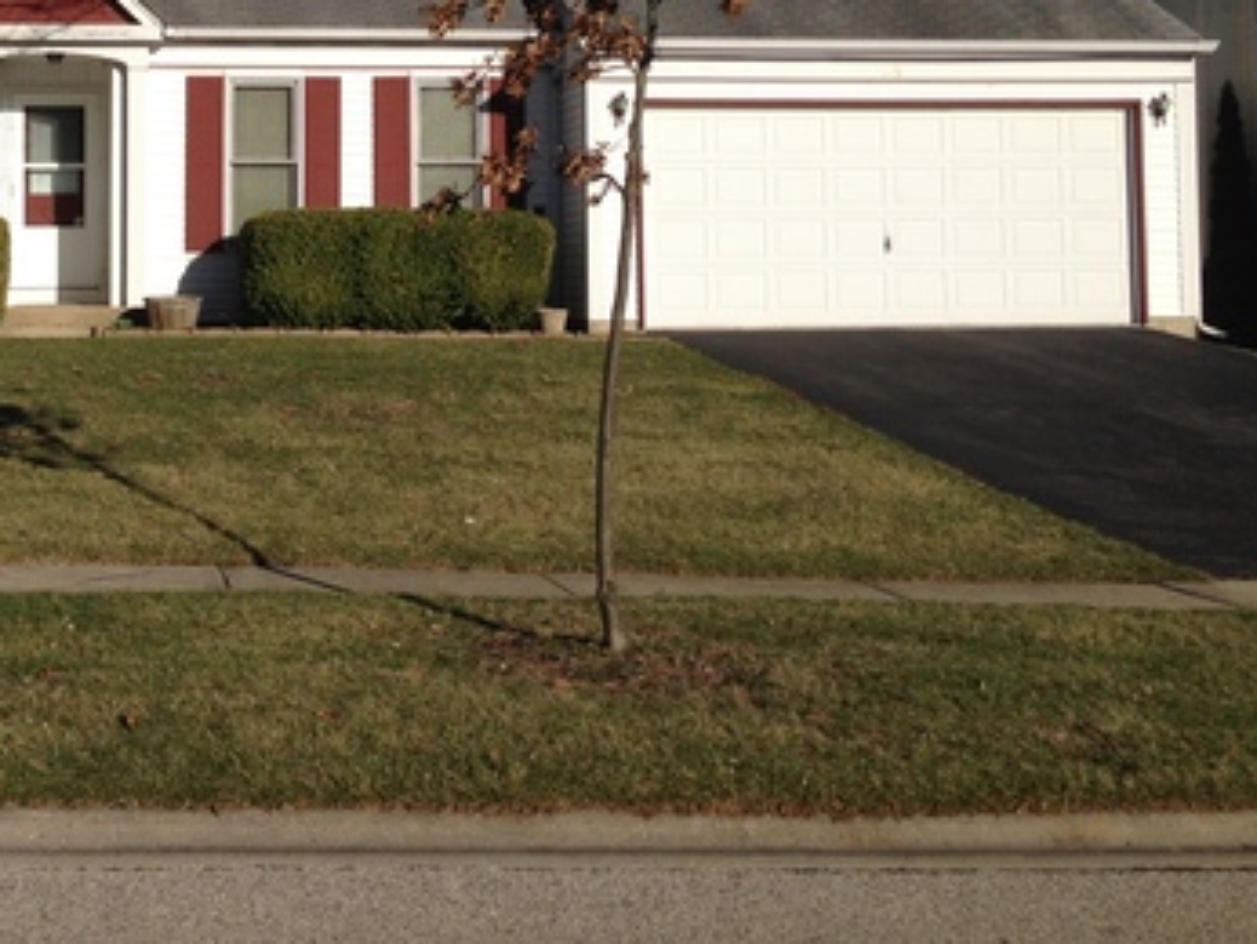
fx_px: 2217
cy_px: 131
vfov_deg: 23.5
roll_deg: -0.7
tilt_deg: +2.4
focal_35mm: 61
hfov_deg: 31.1
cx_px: 320
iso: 50
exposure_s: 1/2857
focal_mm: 4.12
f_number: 2.4
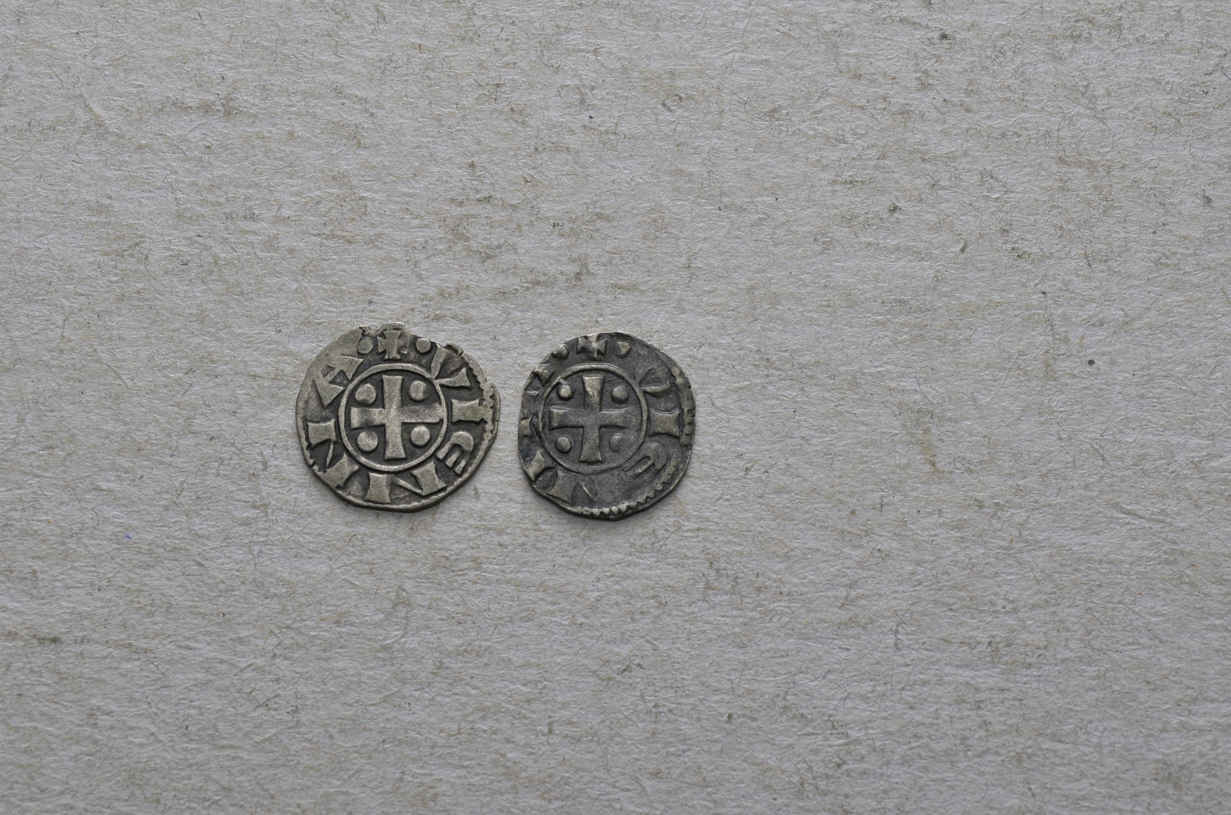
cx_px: 616
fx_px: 2815
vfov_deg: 16.5
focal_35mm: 82
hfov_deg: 24.7
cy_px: 408
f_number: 14
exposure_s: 1/250
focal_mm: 55
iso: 400
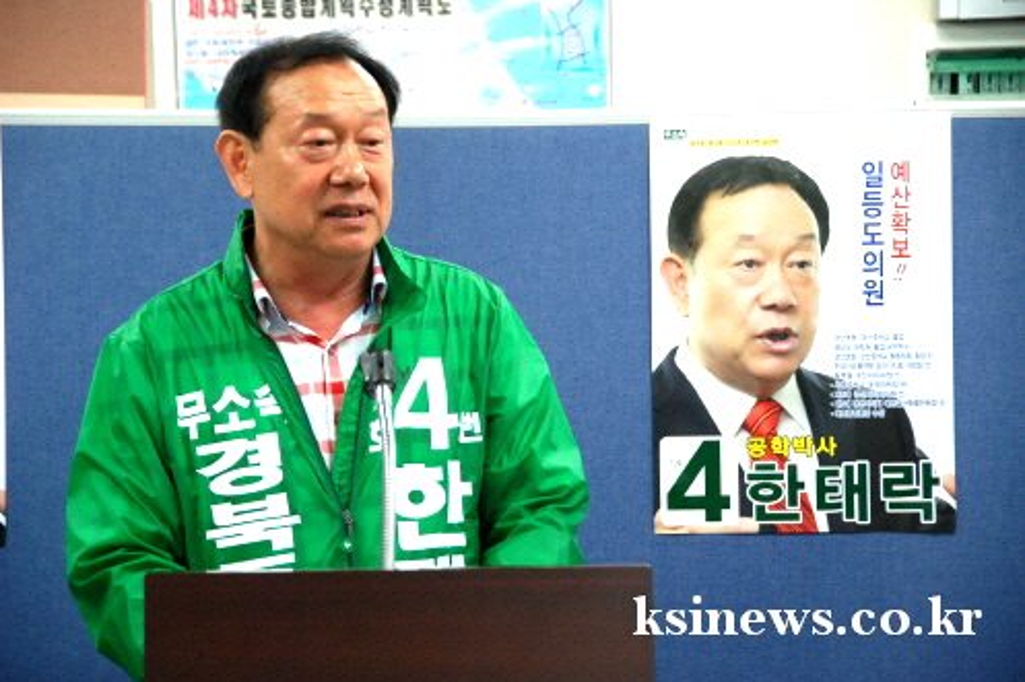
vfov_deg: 8.7
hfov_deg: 13.0
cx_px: 511
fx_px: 4511
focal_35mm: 159
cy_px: 342
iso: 800
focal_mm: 105
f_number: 5.6
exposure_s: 1/60
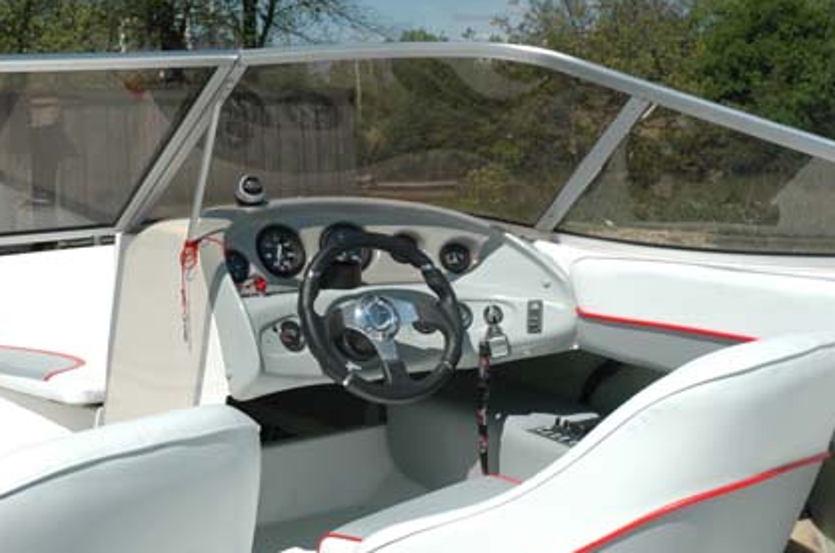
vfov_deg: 17.2
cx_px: 382
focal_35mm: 79
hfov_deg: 25.7
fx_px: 1829
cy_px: 293
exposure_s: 1/500
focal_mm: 44
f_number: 11
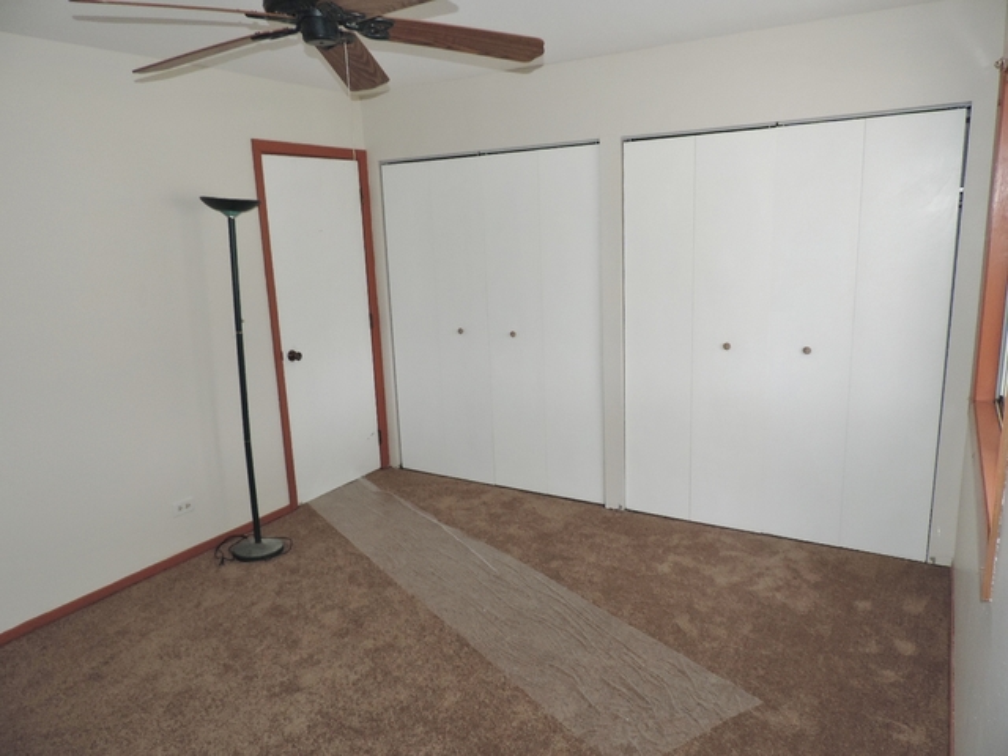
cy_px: 378
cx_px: 504
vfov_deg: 56.8
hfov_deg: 71.6
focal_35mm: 24
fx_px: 699
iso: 200
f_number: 3
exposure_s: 1/30
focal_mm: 4.3
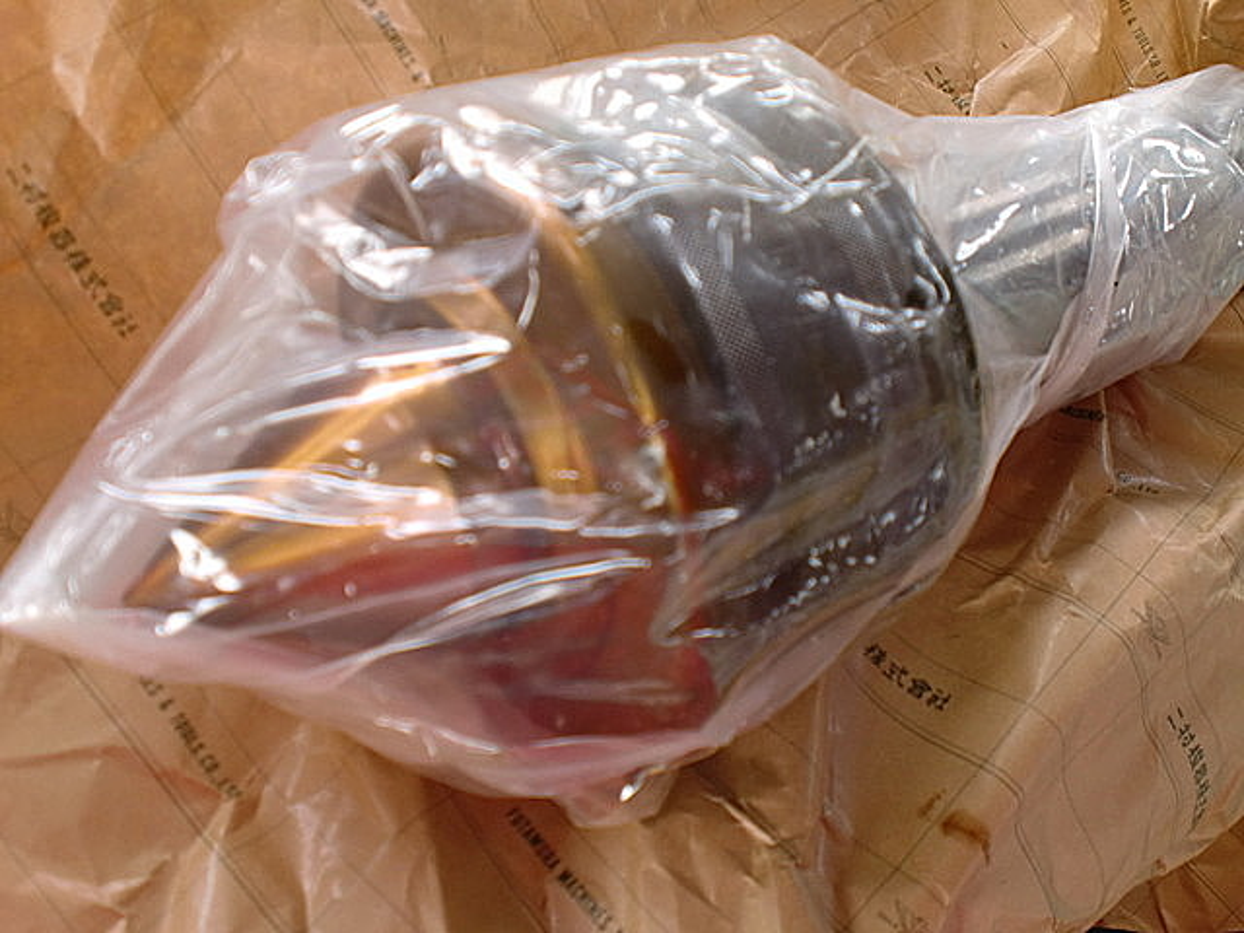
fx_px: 1258
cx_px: 622
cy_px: 466
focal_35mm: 35
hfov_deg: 52.6
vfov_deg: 40.7
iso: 80
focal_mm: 6.3
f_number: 3.1
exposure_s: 1/60
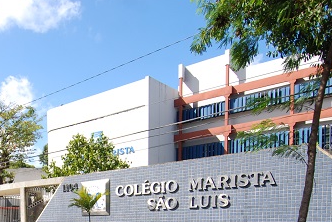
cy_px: 227
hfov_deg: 45.8
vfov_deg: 32.1
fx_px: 351
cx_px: 32
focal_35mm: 38
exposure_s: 1/200
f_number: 6.3
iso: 100
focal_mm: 12
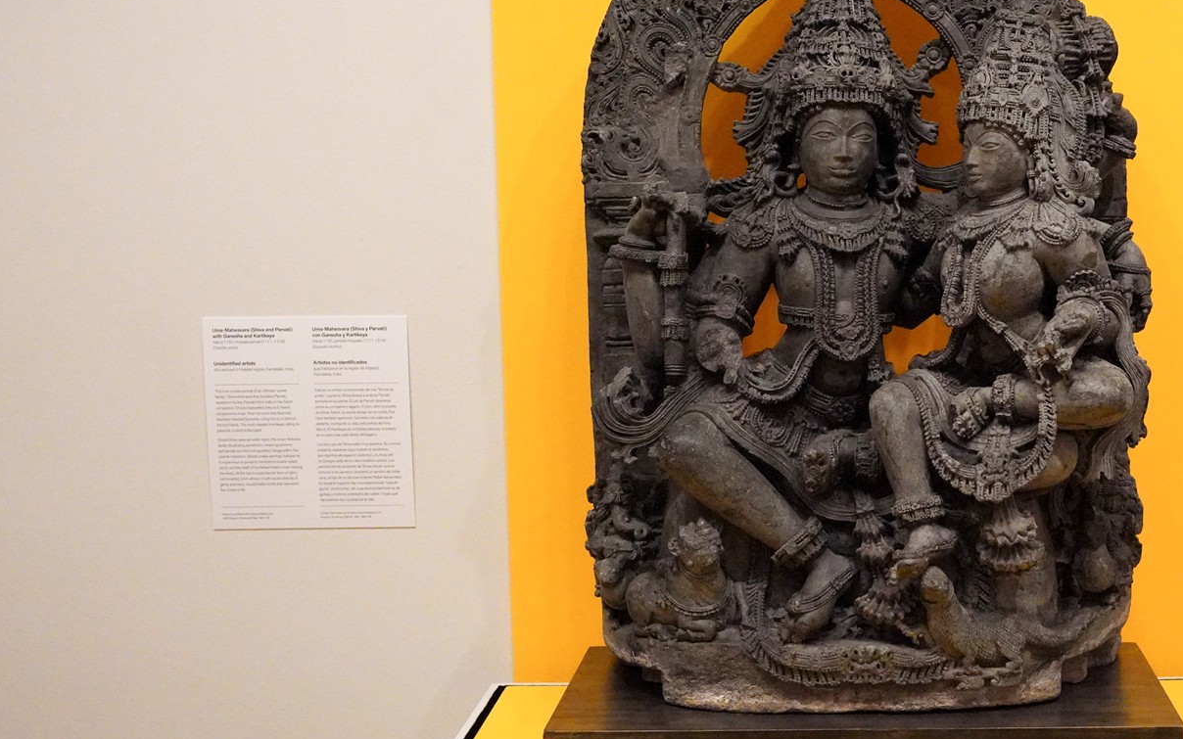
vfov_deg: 24.0
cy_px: 348
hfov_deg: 36.9
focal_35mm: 54
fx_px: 1741
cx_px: 833
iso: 12800
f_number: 6.3
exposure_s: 1/100
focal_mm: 32
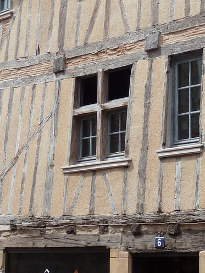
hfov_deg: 14.1
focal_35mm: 103
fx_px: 813
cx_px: 217
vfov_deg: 19.0
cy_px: 98
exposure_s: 1/500
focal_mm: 5.3
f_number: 4
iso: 80
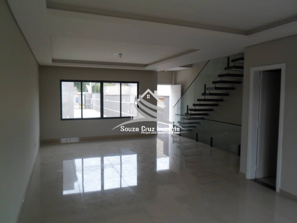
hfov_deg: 69.4
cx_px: 148
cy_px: 112
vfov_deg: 54.9
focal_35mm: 25
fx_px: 214
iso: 80
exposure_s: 1/90
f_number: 2.5
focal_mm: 4.5
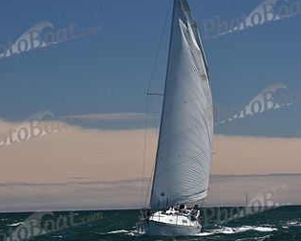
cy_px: 166
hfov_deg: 11.8
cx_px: 152
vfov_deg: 9.4
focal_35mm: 164
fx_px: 1461
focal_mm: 95
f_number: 8
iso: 250
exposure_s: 1/800
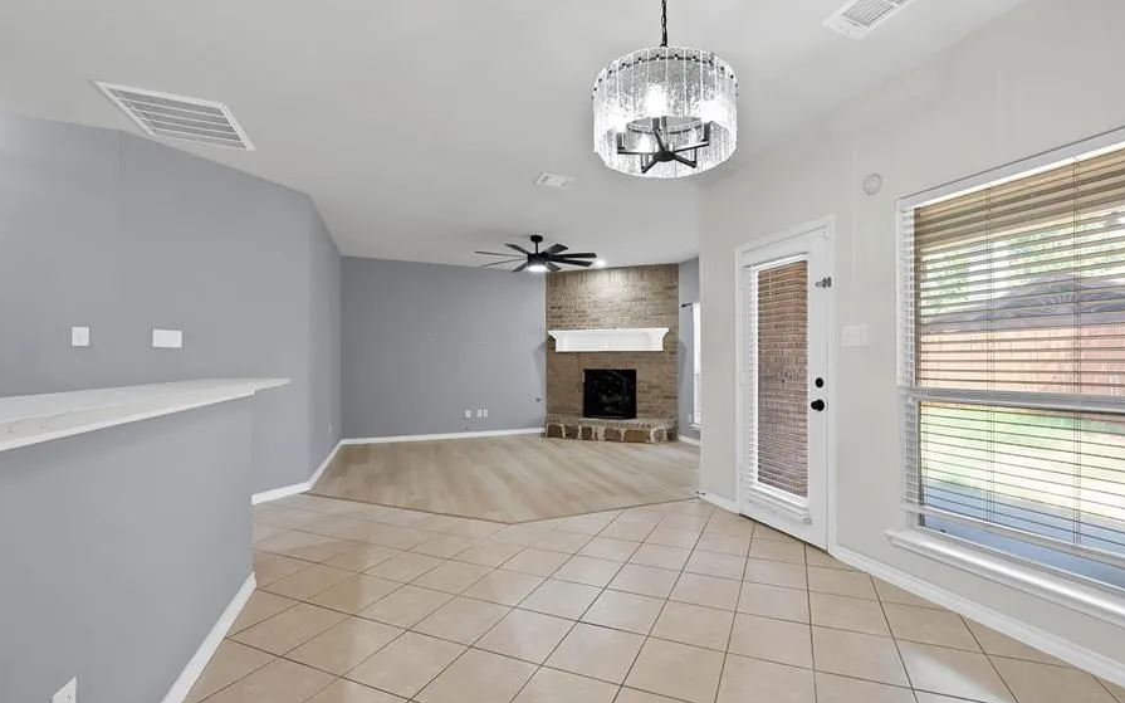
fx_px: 429
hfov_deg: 105.0
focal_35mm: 14
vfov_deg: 78.5
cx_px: 618
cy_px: 370
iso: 640
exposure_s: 1/4
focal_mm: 12
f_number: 8
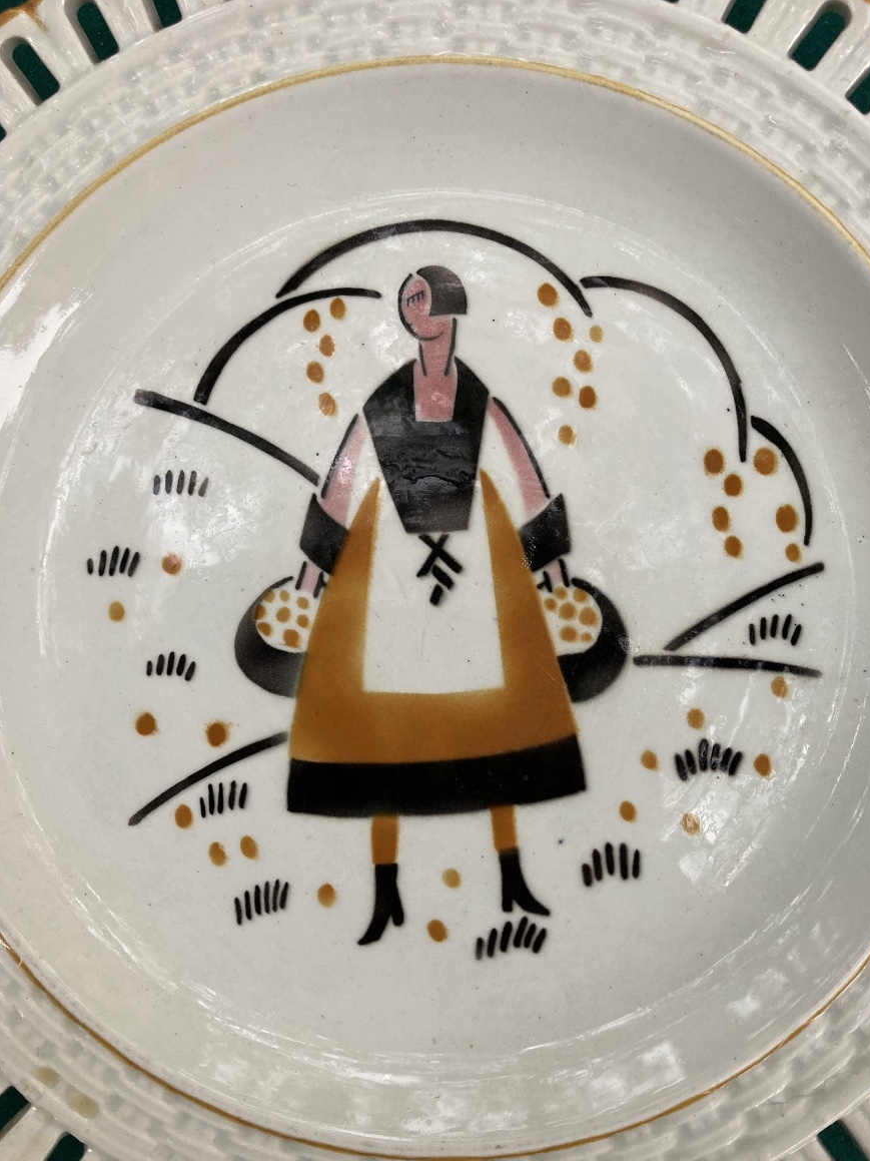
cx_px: 450
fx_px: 972
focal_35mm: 29
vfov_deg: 61.7
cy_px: 576
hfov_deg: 48.2
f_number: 1.8
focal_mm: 3.99
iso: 80
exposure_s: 1/97
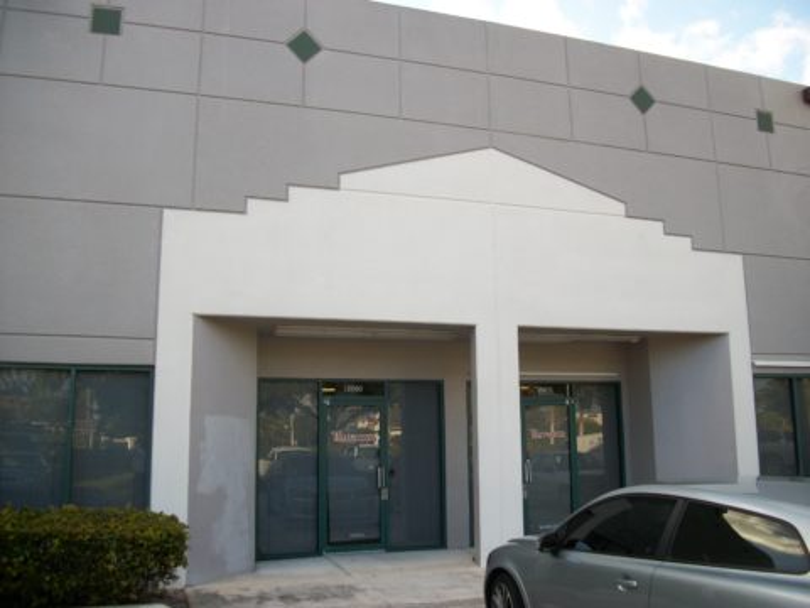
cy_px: 304
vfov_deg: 44.2
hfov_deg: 56.8
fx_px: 749
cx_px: 405
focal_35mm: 32
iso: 80
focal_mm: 5.7
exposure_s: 1/320
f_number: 2.9
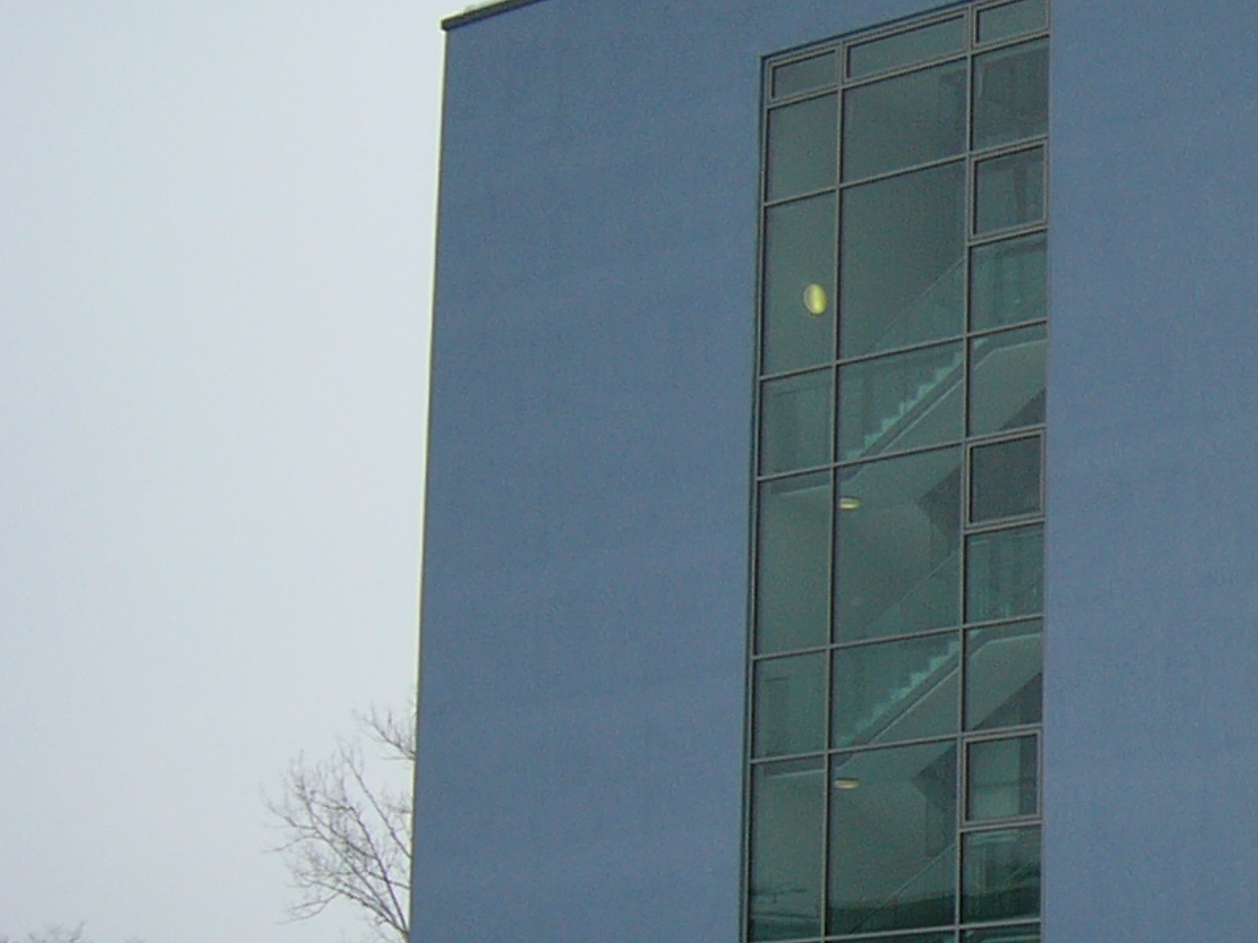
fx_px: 3271
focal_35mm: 90
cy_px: 695
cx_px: 1584
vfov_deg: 16.3
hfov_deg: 20.2
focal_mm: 5.8
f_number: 2.8
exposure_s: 1/400
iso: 50
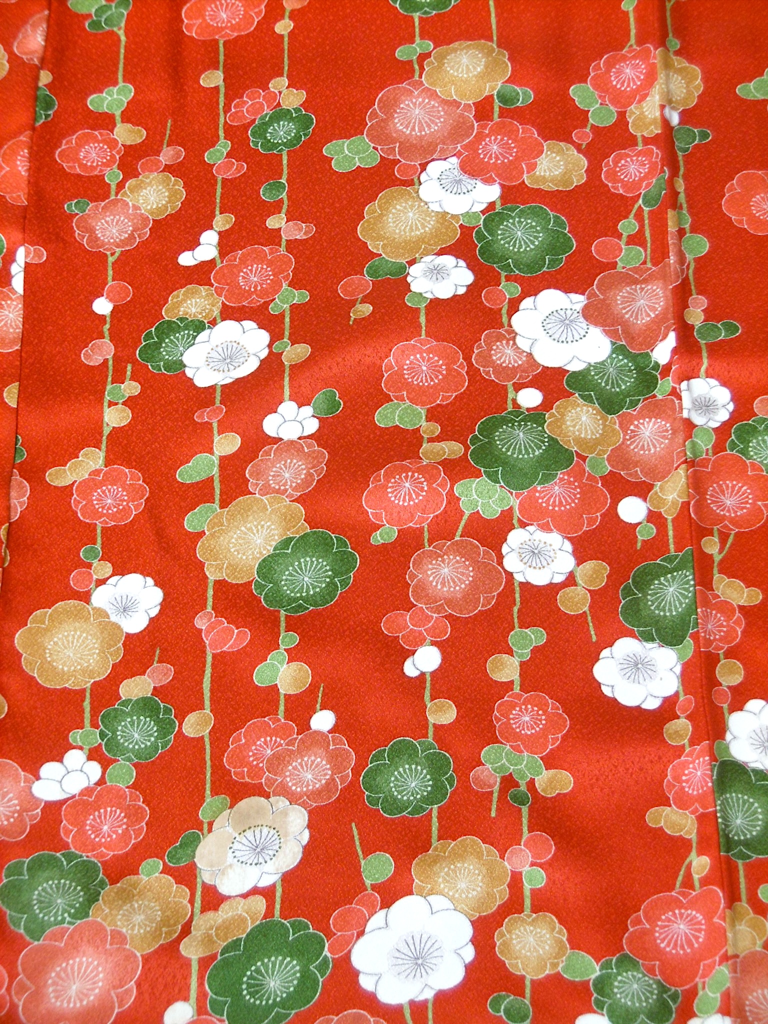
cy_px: 512
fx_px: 2307
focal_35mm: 78
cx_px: 384
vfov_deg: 25.0
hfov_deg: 18.9
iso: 200
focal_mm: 14
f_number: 4.5
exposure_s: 1/10
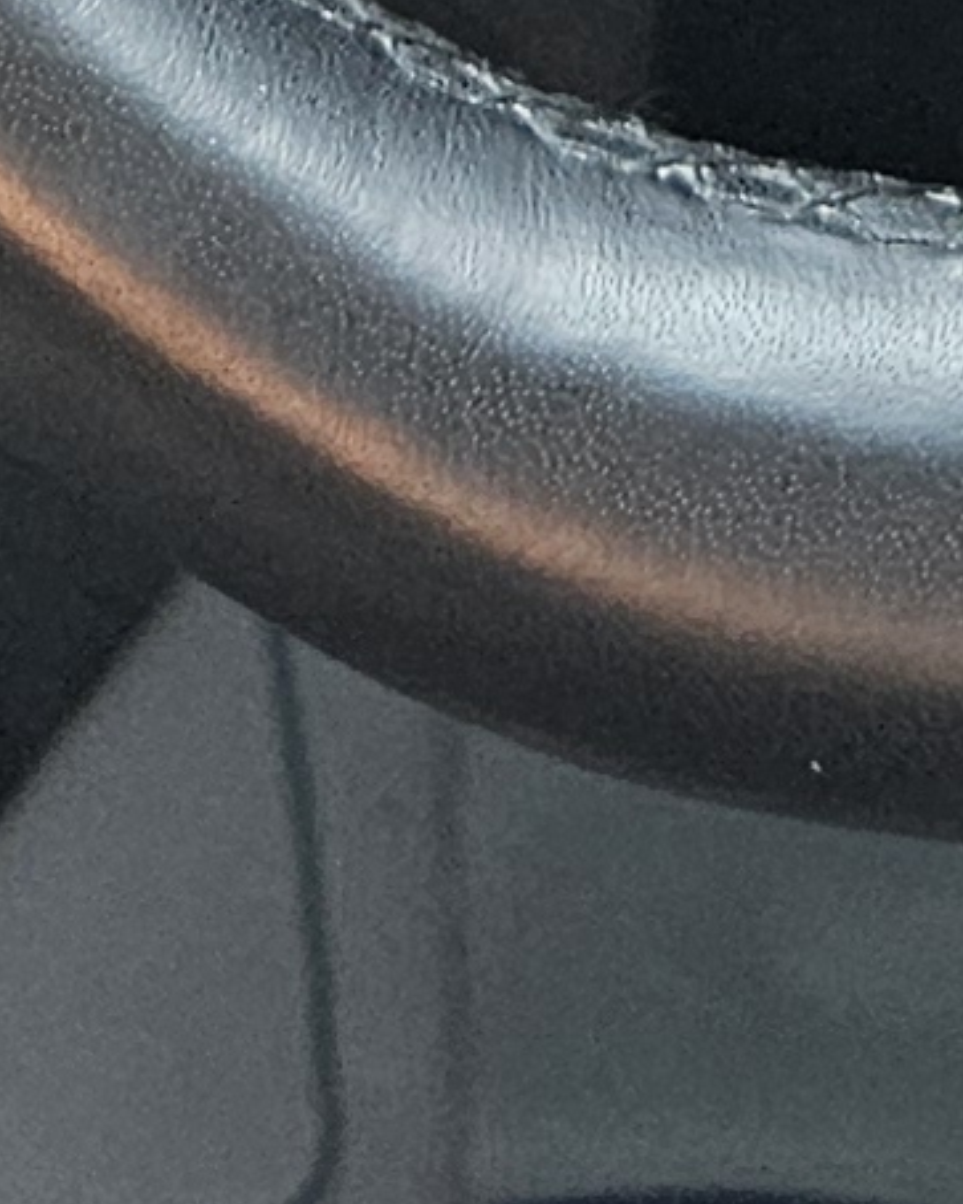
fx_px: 7056
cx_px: 1393
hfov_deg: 7.7
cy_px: -2159
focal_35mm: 198
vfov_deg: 8.5
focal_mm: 5.4
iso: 250
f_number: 1.8
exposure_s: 1/120
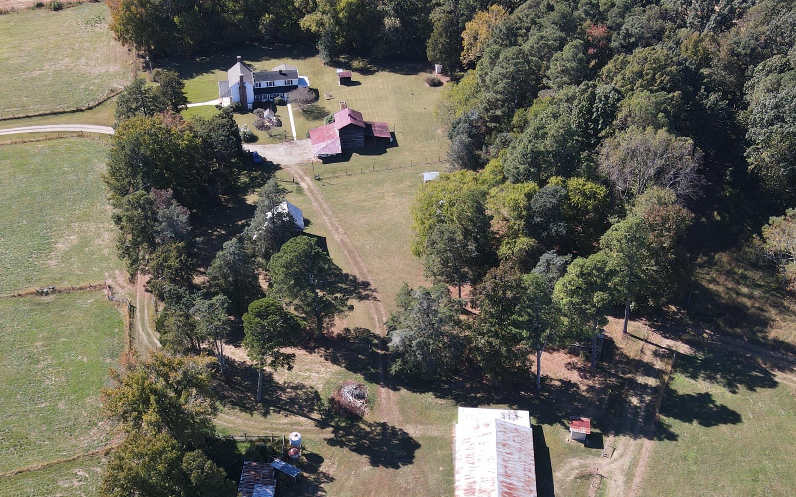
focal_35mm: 41
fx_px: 889
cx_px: 373
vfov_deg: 30.5
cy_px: 393
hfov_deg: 48.2
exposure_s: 1/15
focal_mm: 4.5
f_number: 2.8
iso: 170
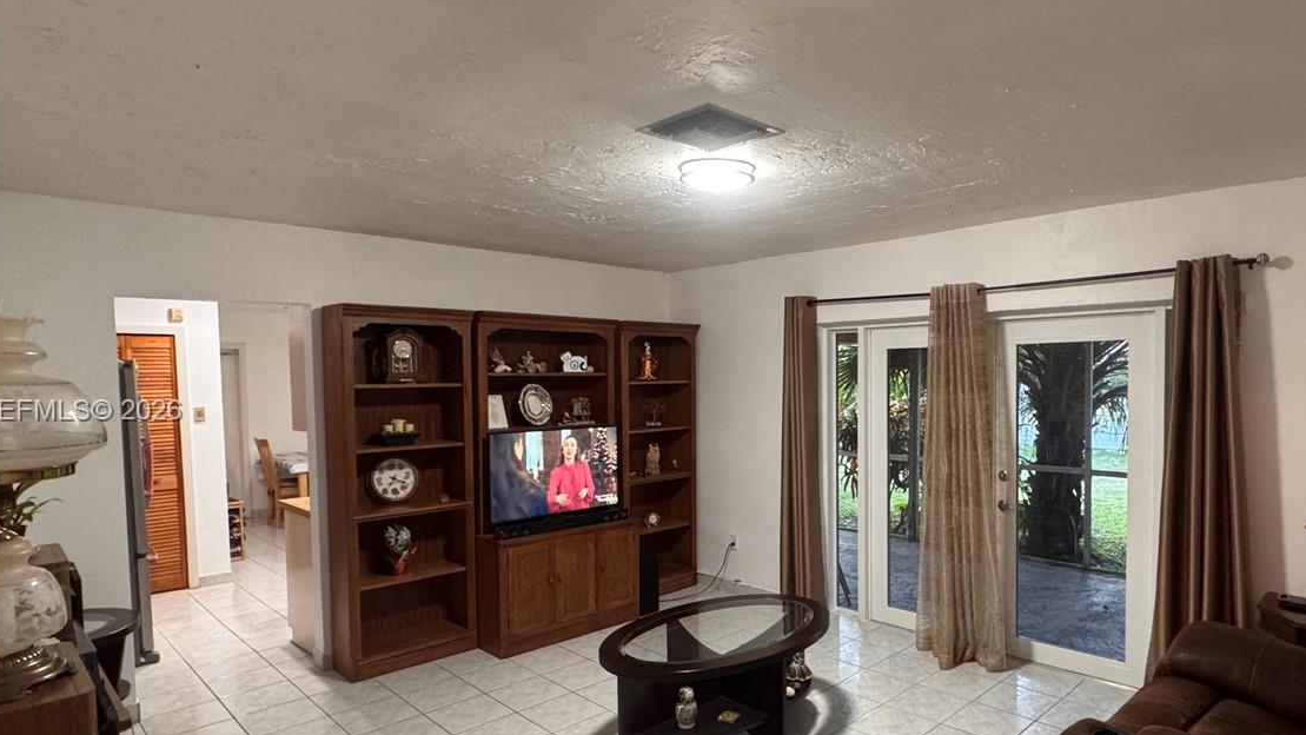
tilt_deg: -4.5
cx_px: 757
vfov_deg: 51.4
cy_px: 412
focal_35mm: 22
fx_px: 762
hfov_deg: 80.6
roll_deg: +0.1
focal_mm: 2.22
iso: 640
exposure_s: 1/60
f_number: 2.2
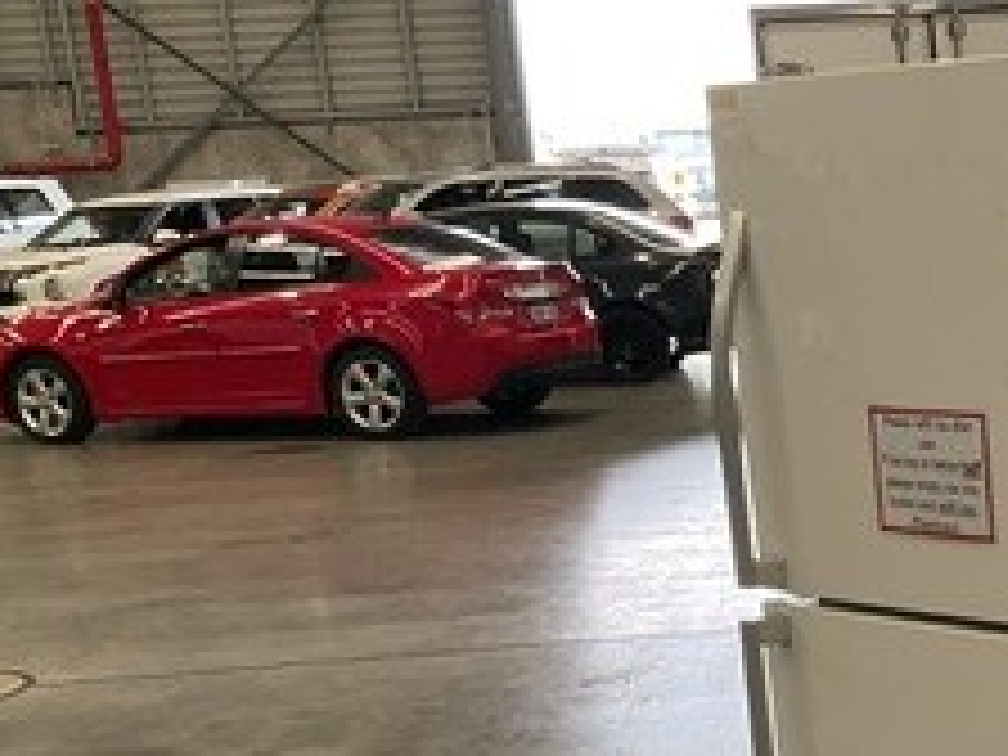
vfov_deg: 17.2
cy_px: 837
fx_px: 2417
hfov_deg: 21.8
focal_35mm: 83
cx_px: 1220
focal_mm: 3
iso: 50
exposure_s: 1/60
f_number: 1.8
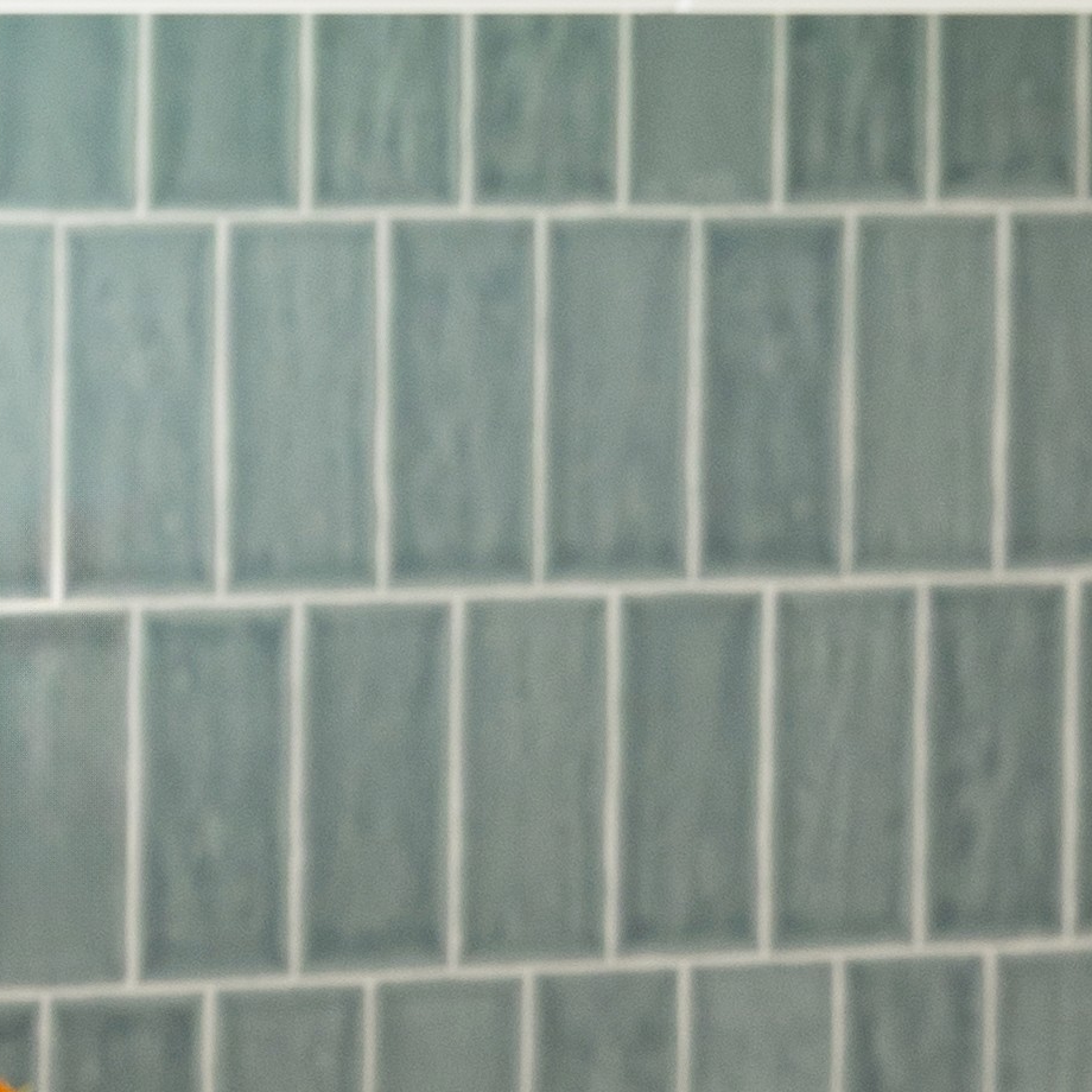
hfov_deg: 3.8
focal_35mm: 453
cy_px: -123
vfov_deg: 3.9
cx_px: 2612
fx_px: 16168
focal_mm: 70
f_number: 8
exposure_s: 1/80
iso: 320
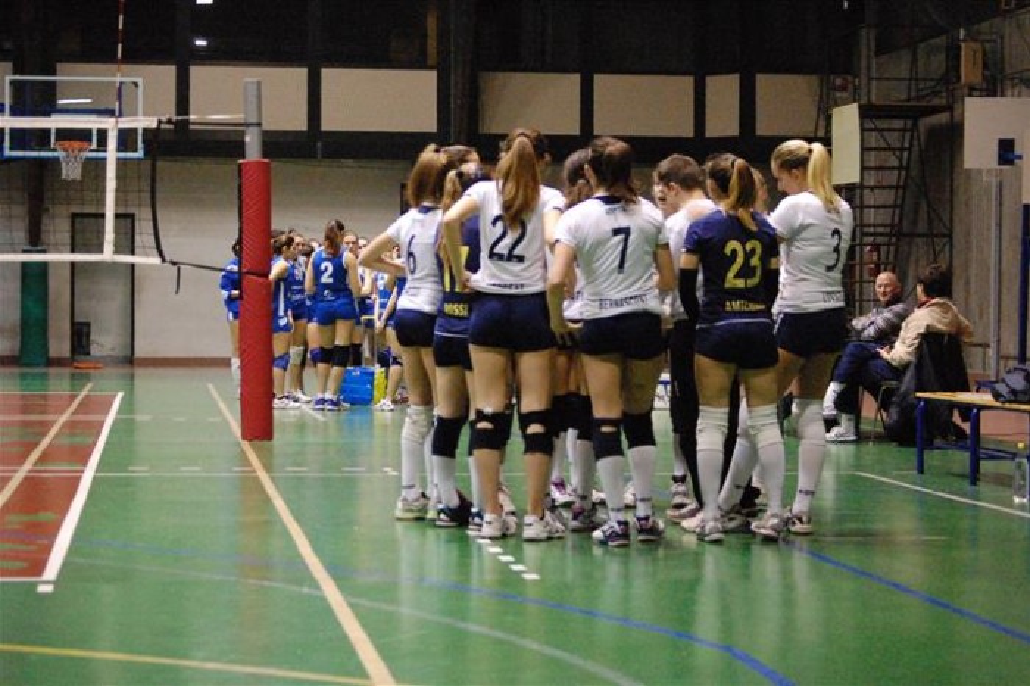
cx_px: 515
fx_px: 2359
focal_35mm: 82
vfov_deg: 16.5
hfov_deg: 24.6
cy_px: 343
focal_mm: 55
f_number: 4
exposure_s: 1/30
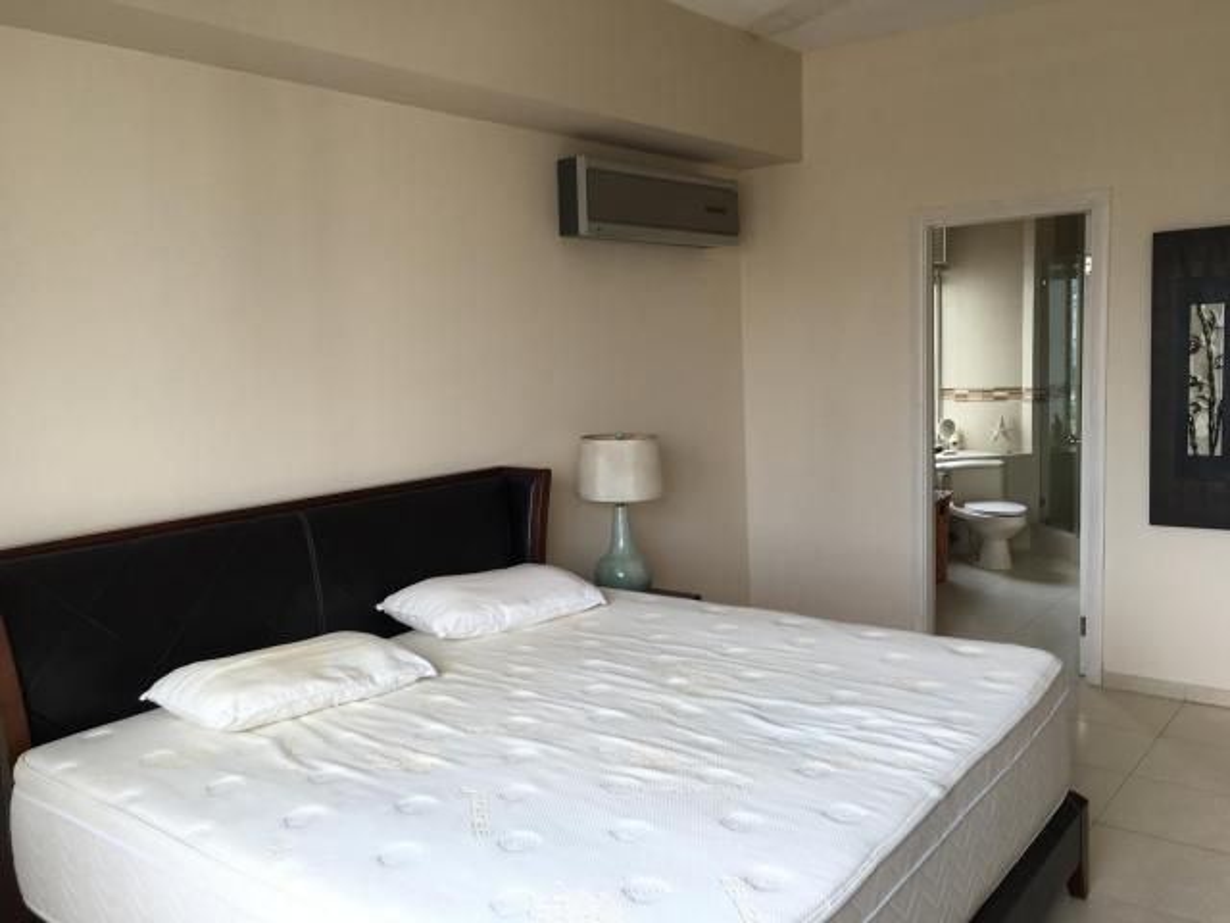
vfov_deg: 48.2
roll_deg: +2.4
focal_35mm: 29
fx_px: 1030
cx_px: 615
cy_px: 462
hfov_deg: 61.7
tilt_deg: -5.6
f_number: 2.2
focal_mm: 4.15
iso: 25
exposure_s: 1/60
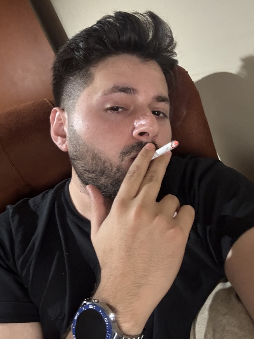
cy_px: 170
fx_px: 294
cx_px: 127
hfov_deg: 46.8
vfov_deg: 60.0
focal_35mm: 30
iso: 640
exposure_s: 1/19
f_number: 1.9
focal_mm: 2.69
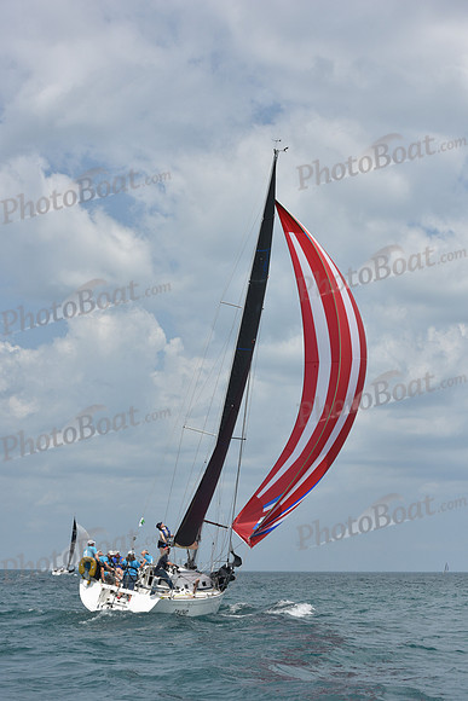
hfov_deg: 19.5
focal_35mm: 70
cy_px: 350
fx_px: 1364
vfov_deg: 28.8
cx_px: 234
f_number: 9
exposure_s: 1/1250
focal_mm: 70
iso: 250
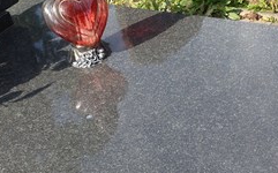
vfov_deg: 14.0
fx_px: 704
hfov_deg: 22.3
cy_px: 97
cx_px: 125
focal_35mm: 93
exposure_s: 1/497
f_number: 2.4
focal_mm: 4.12
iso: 50
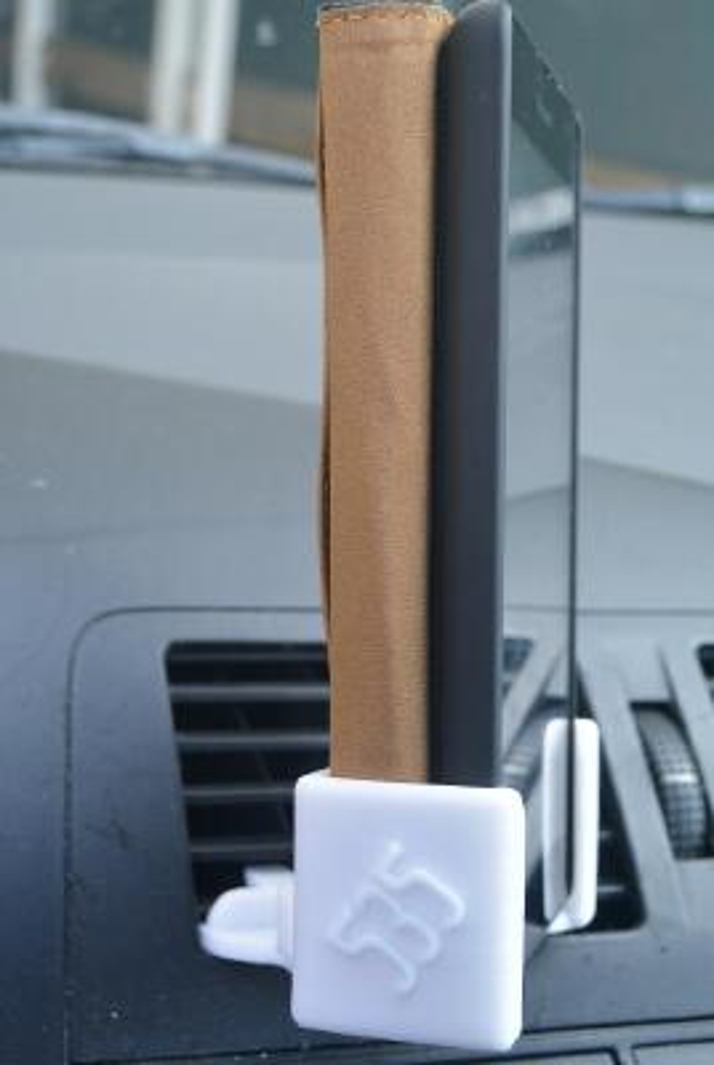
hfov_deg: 22.0
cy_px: 532
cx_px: 357
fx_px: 1838
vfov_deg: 32.3
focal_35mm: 62
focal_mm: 23.1
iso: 200
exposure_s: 1/80
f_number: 5.6
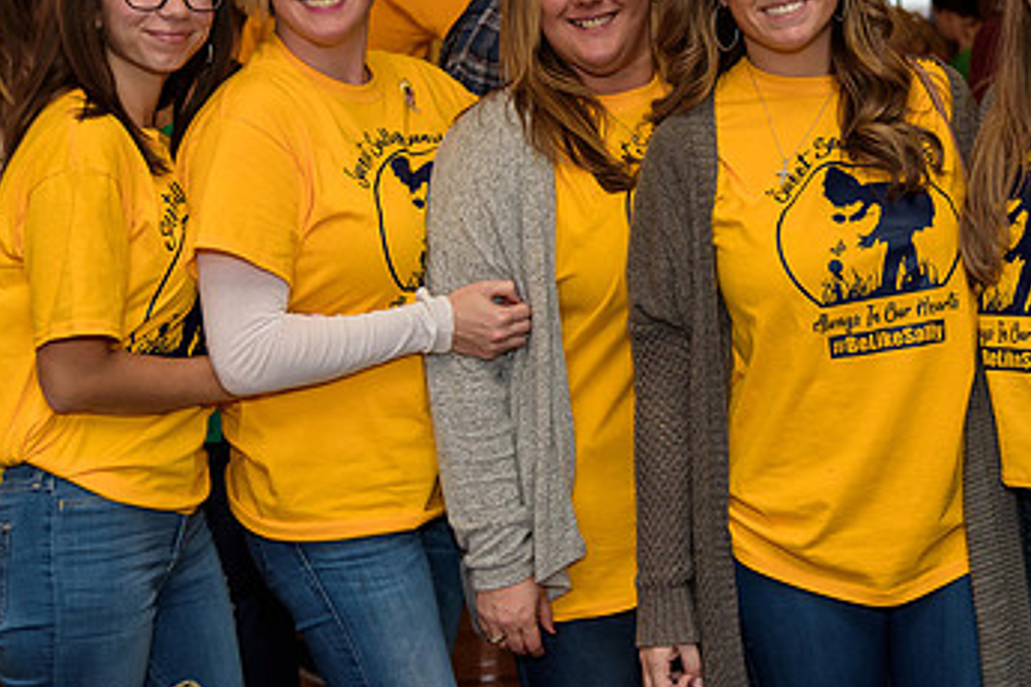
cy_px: 205
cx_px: 753
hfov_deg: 27.0
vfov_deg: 18.3
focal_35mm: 74
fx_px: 2119
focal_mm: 44
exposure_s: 1/250
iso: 500
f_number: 4
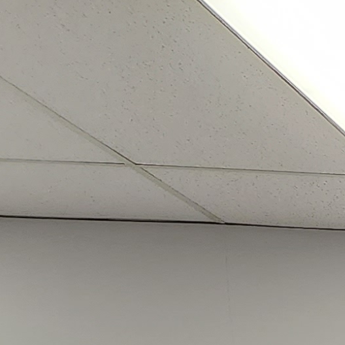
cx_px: 1104
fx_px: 1736
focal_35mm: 154
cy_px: 962
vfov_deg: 9.4
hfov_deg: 8.8
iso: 320
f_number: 1.8
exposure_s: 1/120
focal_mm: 5.4
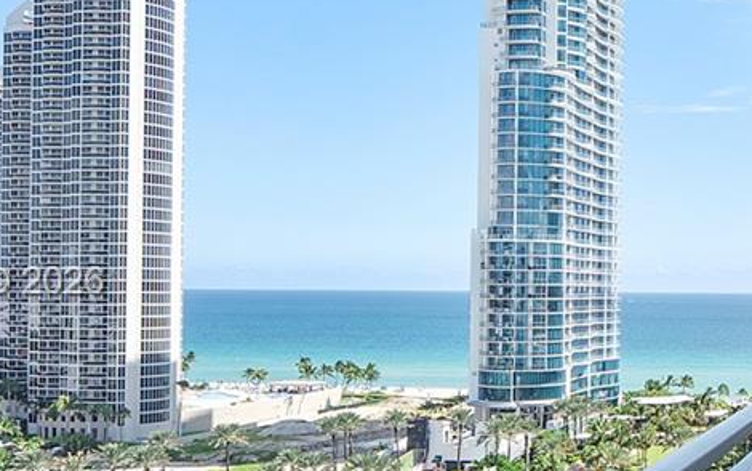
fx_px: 1066
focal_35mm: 52
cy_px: 284
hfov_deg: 32.6
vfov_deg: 24.8
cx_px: 886
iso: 320
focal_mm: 10
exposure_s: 1/400
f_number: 9
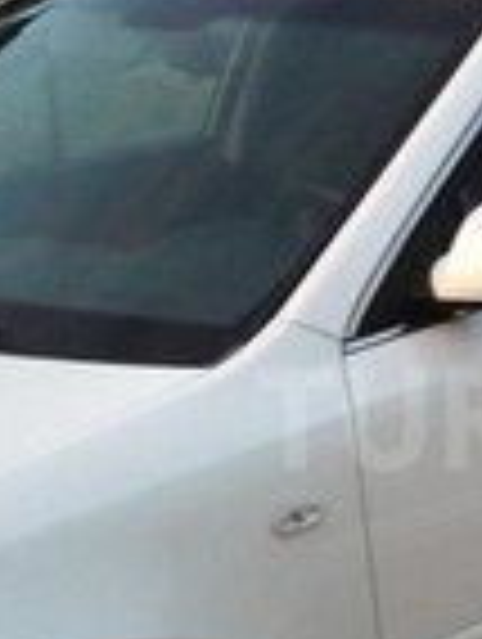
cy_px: 418
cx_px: 604
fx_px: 2129
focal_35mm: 115
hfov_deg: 12.6
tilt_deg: -12.4
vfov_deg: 17.1
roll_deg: +1.5
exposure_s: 1/20
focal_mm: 4.12
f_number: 2.4
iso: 125
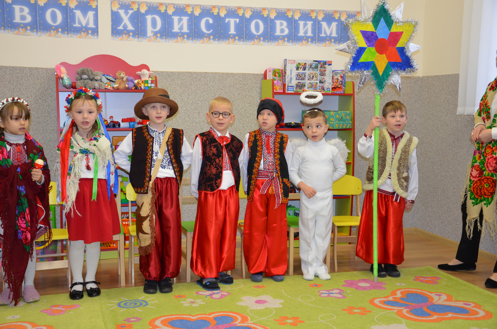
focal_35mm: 45
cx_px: 248
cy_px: 164
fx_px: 620
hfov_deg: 43.7
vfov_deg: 29.7
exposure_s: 1/60
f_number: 4.2
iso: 1000
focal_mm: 30
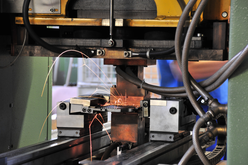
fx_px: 980
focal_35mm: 142
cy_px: 82
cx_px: 124
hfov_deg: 14.4
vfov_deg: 9.6
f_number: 8
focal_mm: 95
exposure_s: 1/2
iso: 640
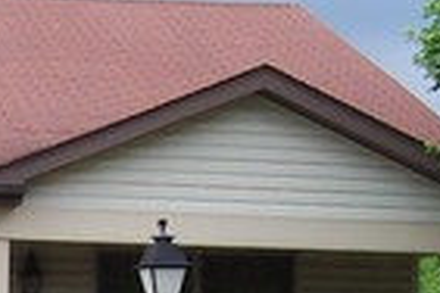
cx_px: -41
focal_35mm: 161
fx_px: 1968
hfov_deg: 12.5
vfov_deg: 8.3
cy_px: 471
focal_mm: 5.6
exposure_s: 1/180
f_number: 5.6
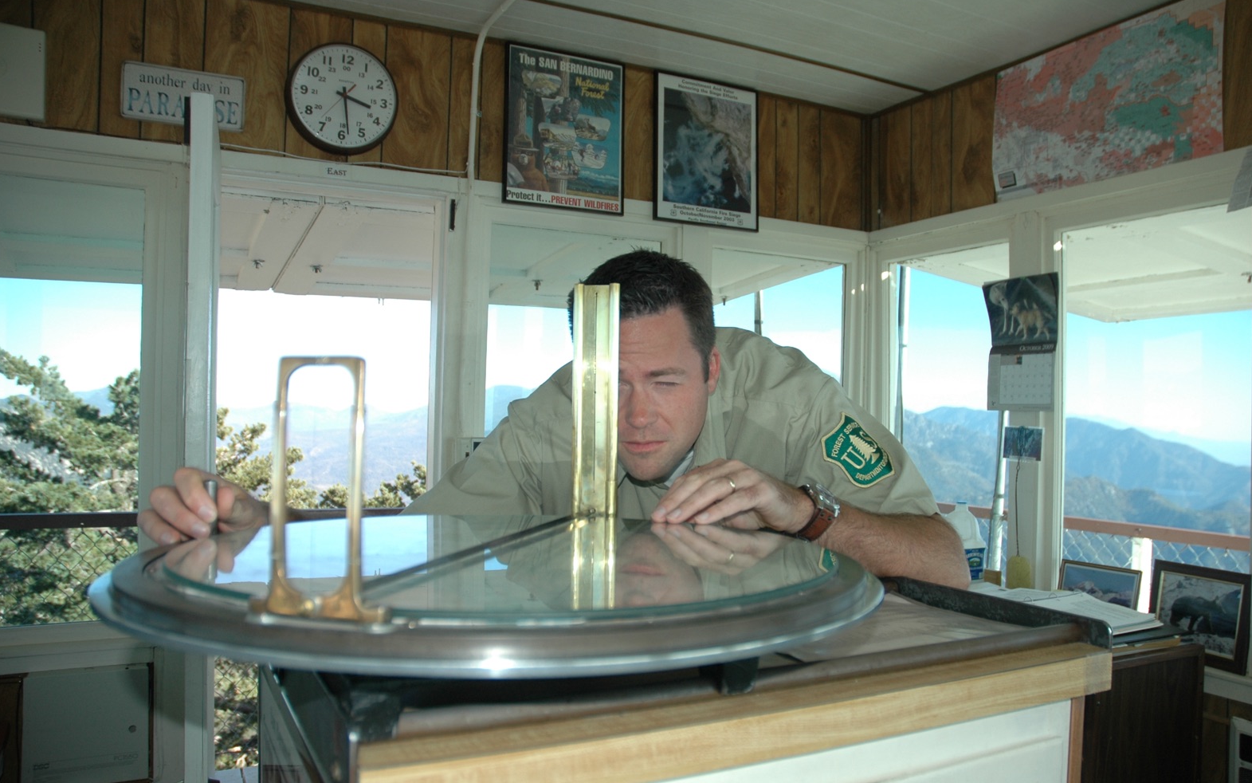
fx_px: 955
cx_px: 635
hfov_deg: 66.5
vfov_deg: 44.5
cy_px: 403
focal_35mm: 28
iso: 200
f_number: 3.5
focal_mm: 18
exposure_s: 1/500
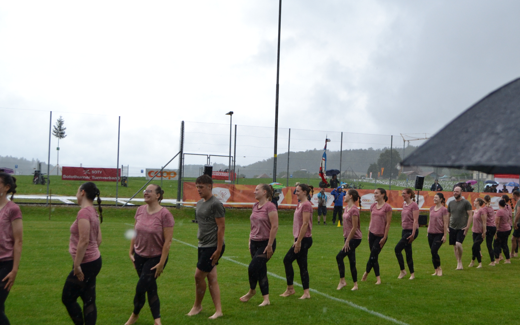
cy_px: 184
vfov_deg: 25.8
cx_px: 319
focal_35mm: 50
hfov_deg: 40.1
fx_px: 709
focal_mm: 24
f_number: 5
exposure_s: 1/1250
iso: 400
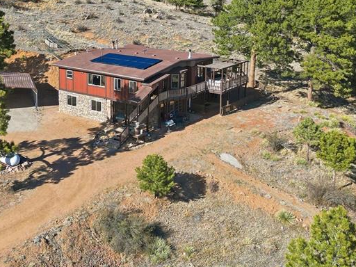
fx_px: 494
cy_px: 38
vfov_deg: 29.3
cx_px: 137
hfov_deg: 39.4
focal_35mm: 48
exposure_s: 1/2000
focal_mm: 6.7
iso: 110
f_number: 1.7
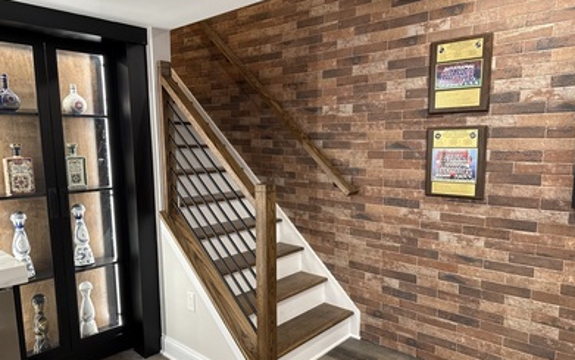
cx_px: 285
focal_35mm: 26
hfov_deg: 70.4
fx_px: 408
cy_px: 200
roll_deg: +0.2
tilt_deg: -10.3
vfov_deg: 47.6
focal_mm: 6.76
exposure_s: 1/60
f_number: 1.78
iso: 320
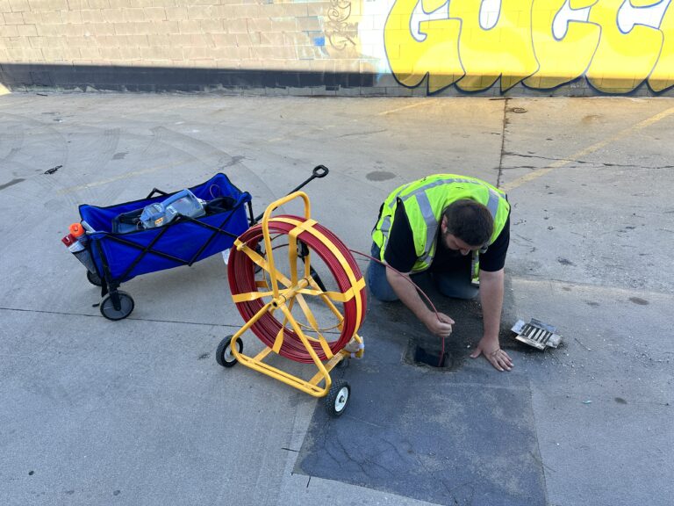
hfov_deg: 71.6
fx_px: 467
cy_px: 253
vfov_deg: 56.8
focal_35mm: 24
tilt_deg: -28.2
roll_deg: +1.9
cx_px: 337
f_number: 1.78
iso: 80
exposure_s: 1/471
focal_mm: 6.86
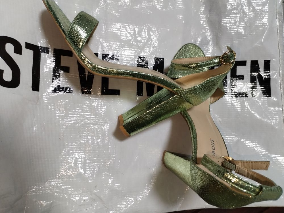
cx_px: 142
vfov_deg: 48.2
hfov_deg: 61.7
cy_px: 106
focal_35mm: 29
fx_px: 238
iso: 227
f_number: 1.8
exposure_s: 1/50
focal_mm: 4.75
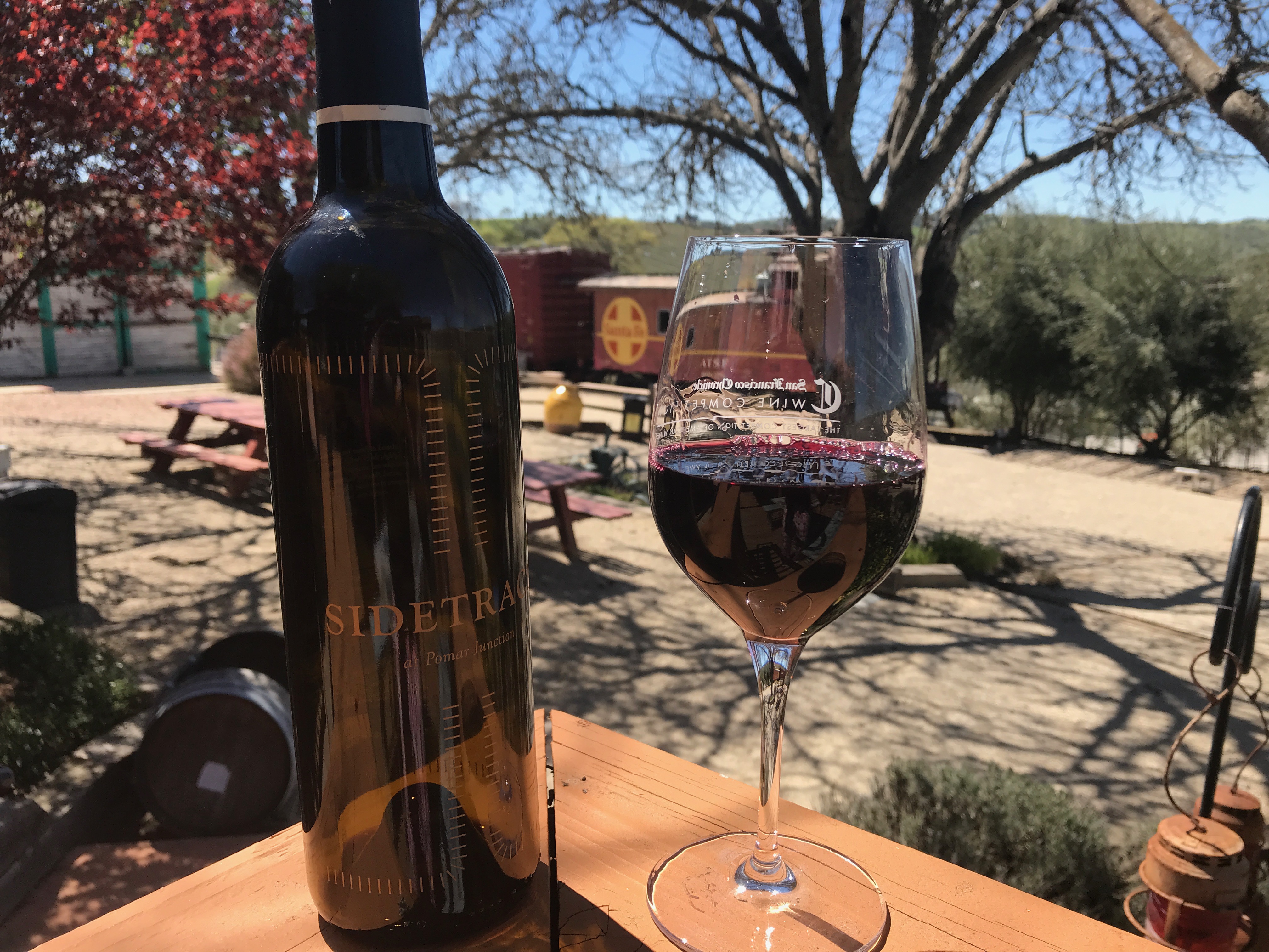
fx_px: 1026
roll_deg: +0.1
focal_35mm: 28
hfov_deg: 63.4
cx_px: 634
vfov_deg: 49.7
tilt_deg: -9.8
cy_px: 476
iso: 20
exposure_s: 1/1497
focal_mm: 3.99
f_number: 1.8
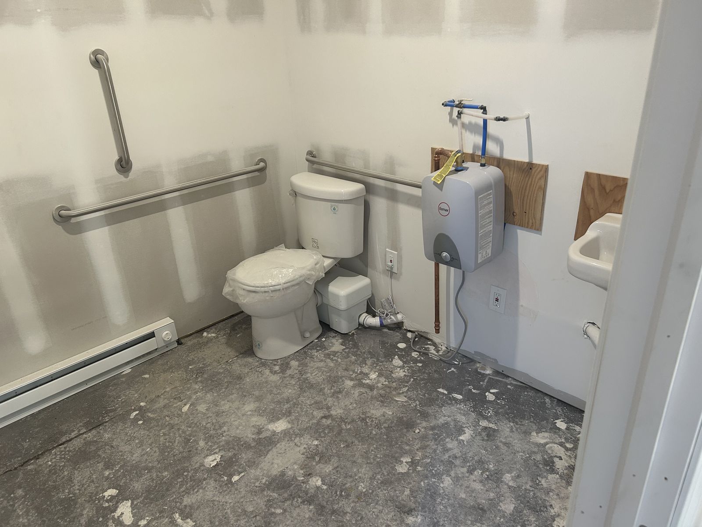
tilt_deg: -24.8
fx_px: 527
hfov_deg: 67.3
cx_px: 351
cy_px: 264
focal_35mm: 26
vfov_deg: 53.1
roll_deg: +4.1
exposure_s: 1/60
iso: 125
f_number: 1.5
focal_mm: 5.7
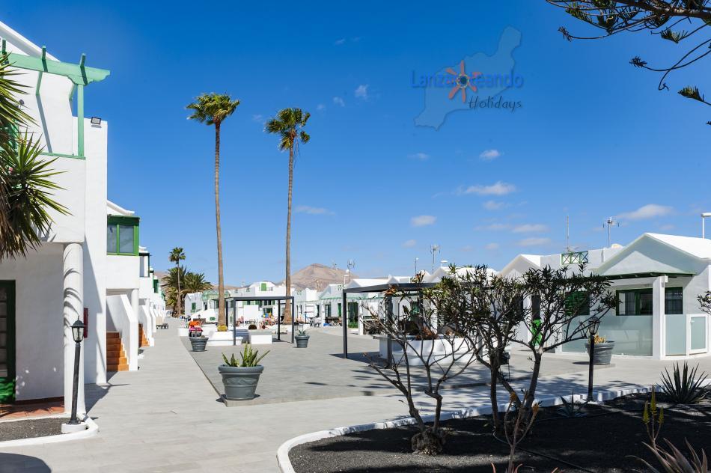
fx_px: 572
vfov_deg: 44.9
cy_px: 236
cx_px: 356
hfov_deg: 63.7
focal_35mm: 29
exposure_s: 1/200
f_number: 14
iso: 200
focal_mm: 29
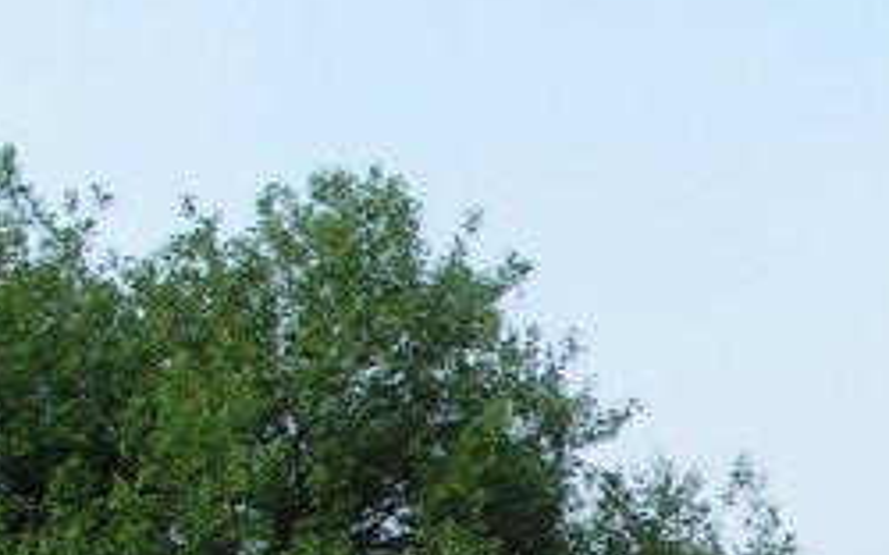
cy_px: 868
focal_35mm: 129
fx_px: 3124
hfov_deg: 15.9
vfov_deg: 9.8
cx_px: 882
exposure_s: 1/250
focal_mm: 5.8
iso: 50
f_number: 5.6
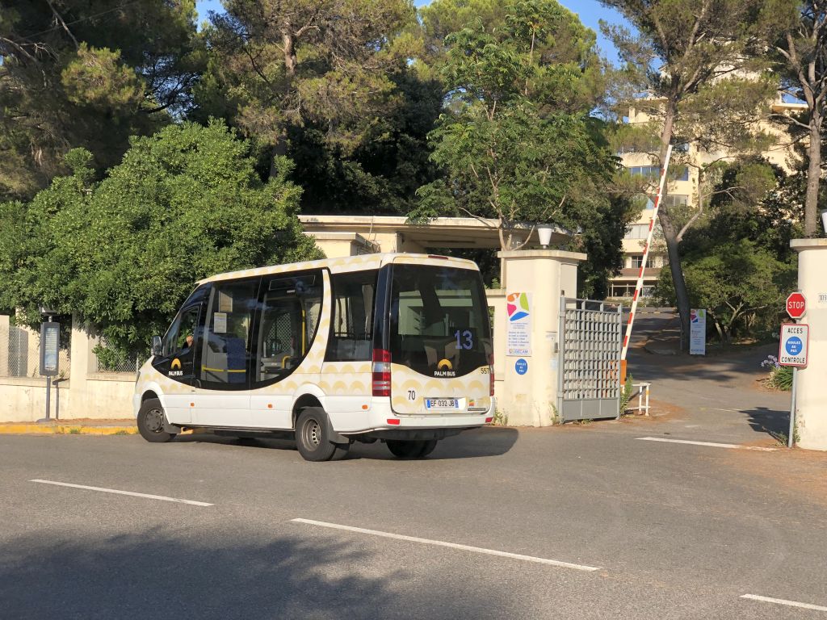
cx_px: 414
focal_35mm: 52
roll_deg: -2.1
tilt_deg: +1.1
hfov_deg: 36.8
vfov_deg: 28.0
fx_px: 1242
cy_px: 310
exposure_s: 1/800
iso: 16
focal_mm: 6
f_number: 2.4
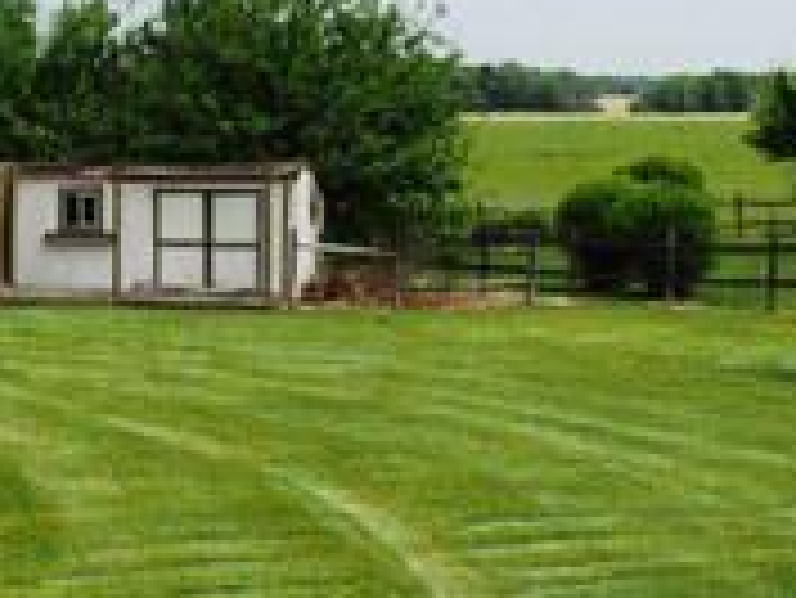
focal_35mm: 101
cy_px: 346
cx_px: 108
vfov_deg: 14.7
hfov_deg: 19.2
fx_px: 2324
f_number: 5
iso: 100
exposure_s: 1/640
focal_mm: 6
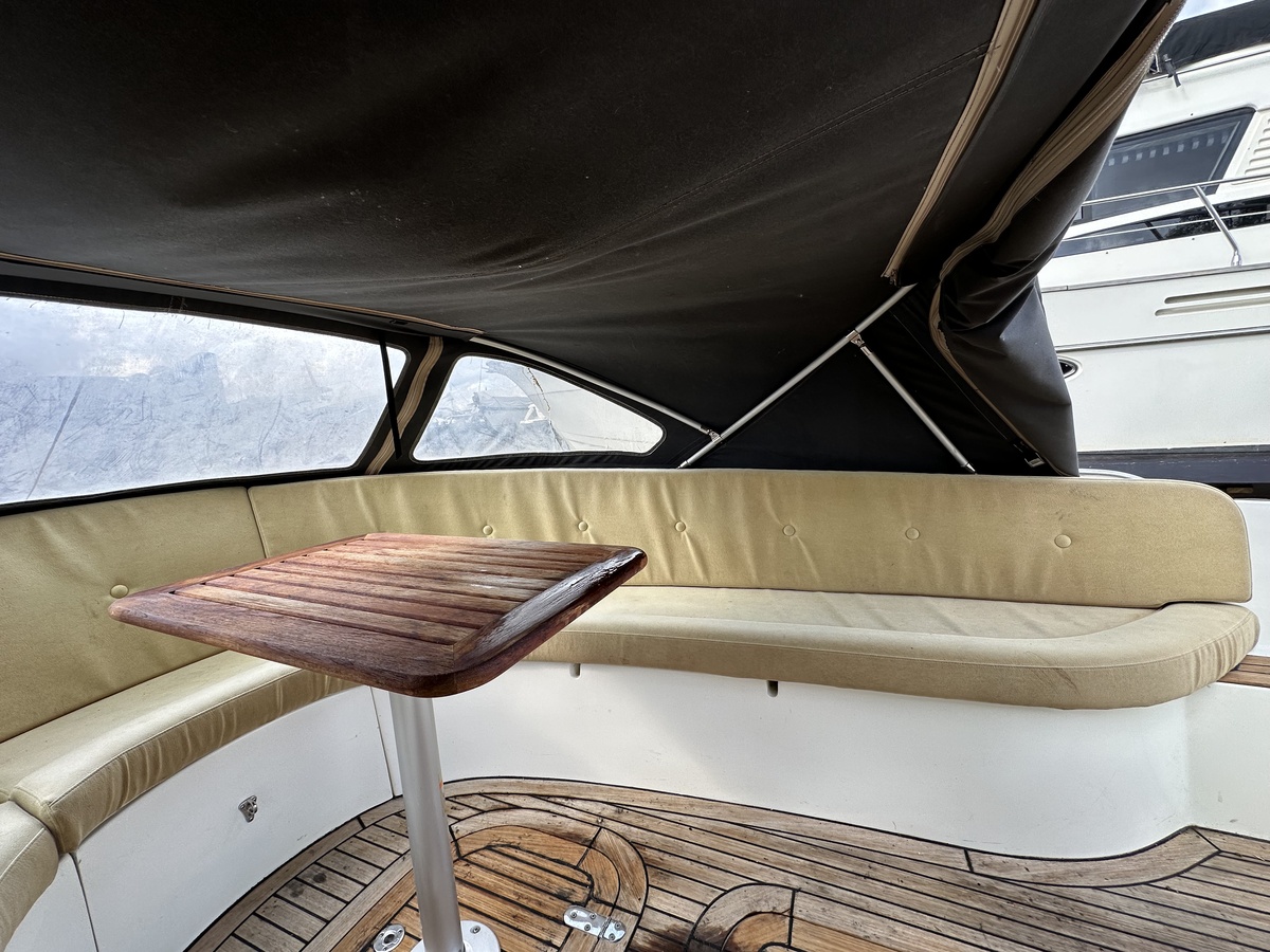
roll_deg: +6.2
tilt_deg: -7.4
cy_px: 476
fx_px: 514
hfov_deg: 102.1
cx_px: 635
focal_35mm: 14
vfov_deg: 85.7
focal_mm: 2.22
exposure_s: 1/272
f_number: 2.2
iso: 40
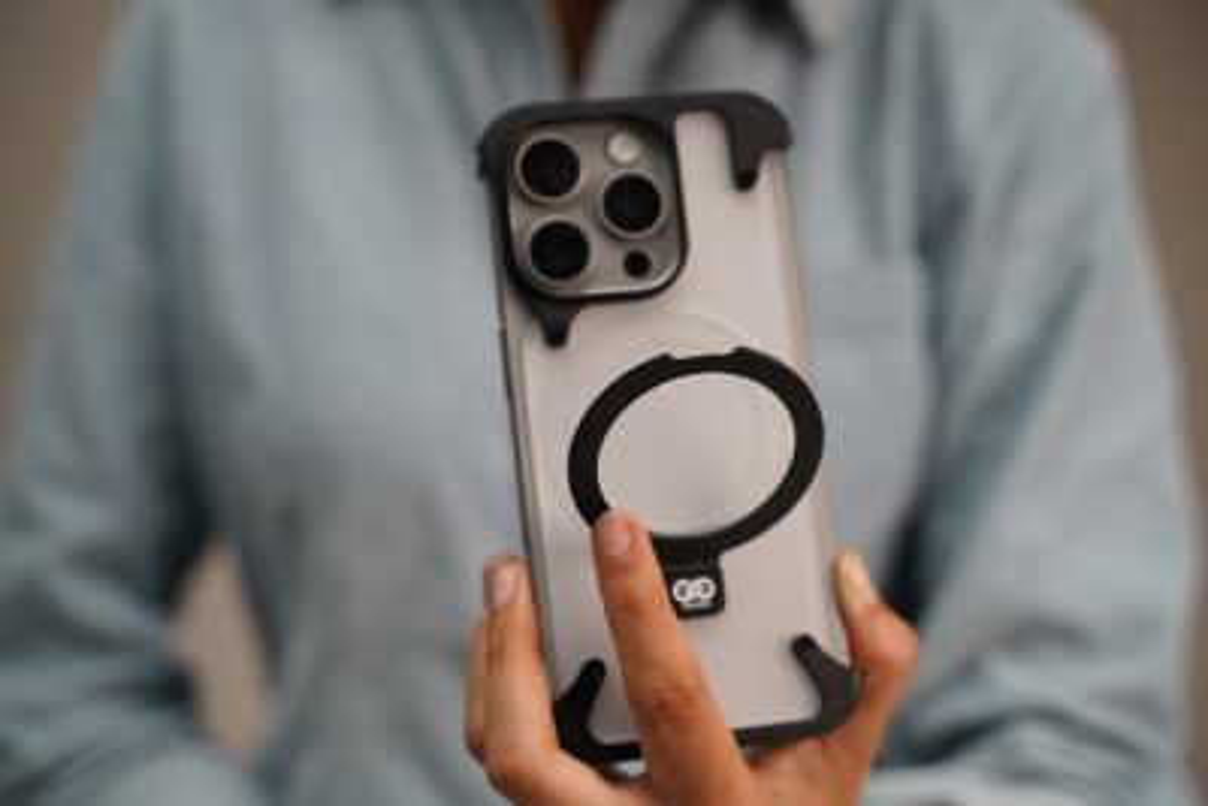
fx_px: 1980
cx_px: 604
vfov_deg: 23.0
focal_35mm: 59
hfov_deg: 33.9
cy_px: 403
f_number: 3.5
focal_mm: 59
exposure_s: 1/160
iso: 1600
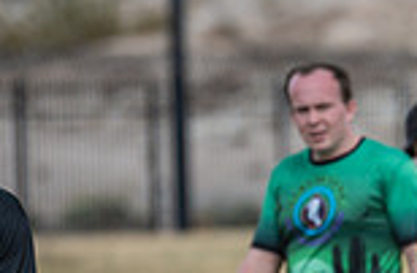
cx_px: 853
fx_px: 9589
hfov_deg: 2.5
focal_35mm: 832
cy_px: 388
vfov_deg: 1.6
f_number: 3.2
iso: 160
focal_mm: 200
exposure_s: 1/3200
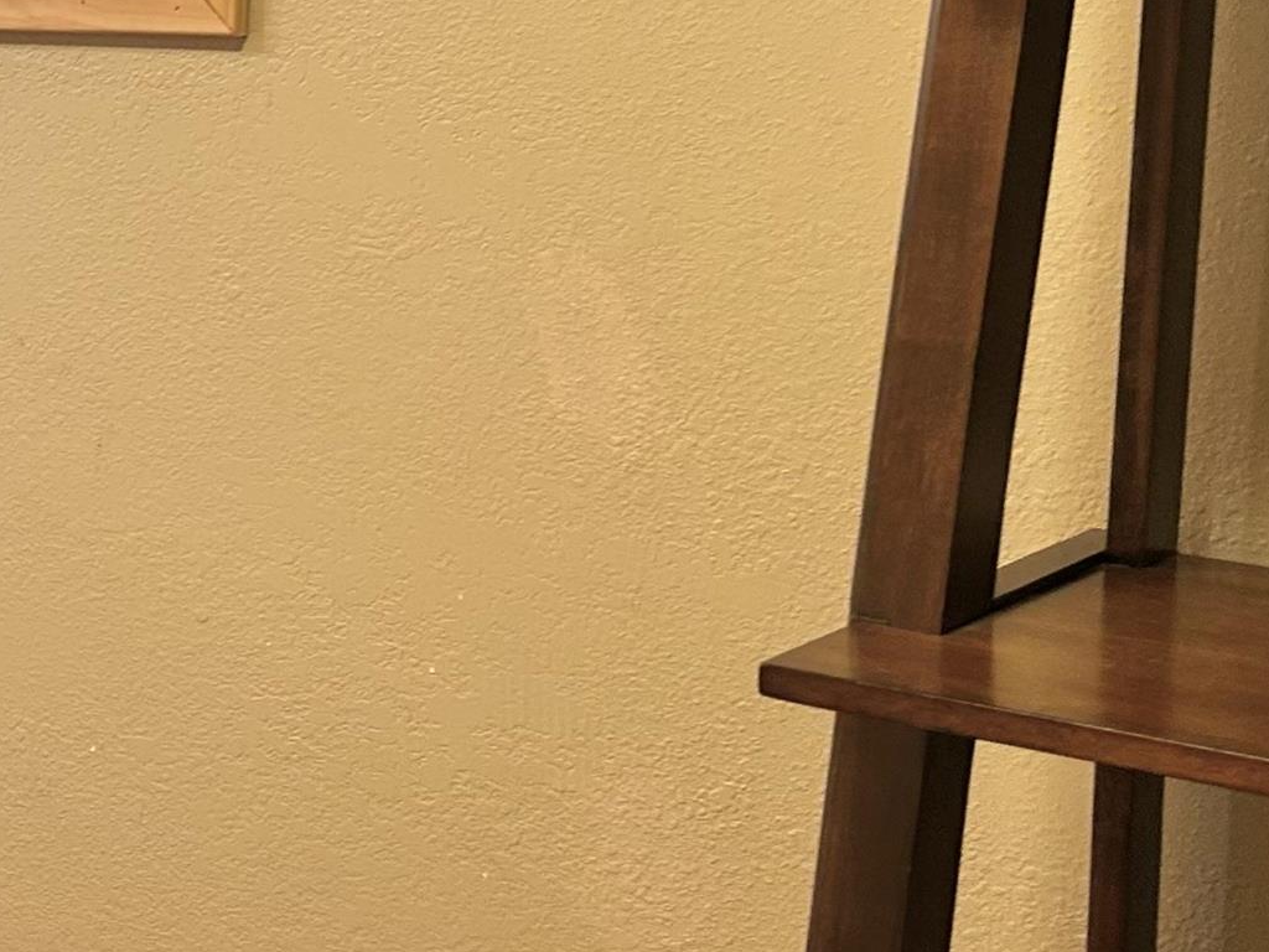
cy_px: 231
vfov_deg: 18.8
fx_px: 2859
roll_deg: +0.7
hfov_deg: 22.8
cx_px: -289
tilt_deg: -8.0
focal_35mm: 78
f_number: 1.5
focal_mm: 5.7
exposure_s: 1/60
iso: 80
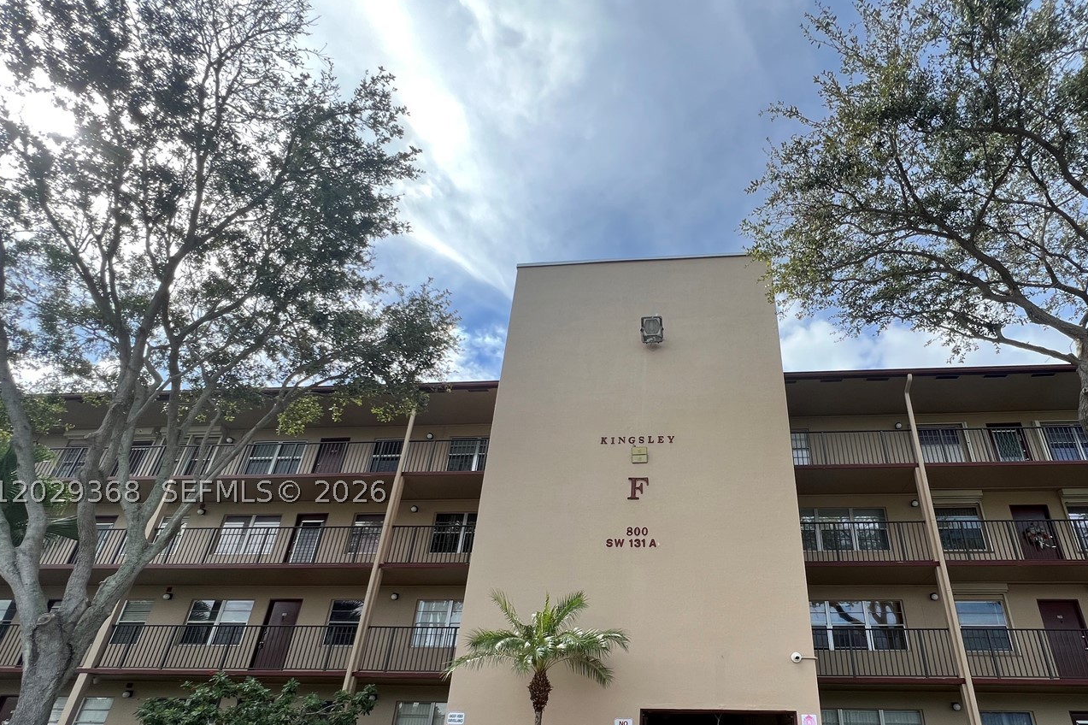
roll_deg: -1.3
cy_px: 492
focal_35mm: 17
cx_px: 649
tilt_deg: +24.9
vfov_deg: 68.2
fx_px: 514
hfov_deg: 92.2
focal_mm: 1.57
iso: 32
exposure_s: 1/769
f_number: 1.8
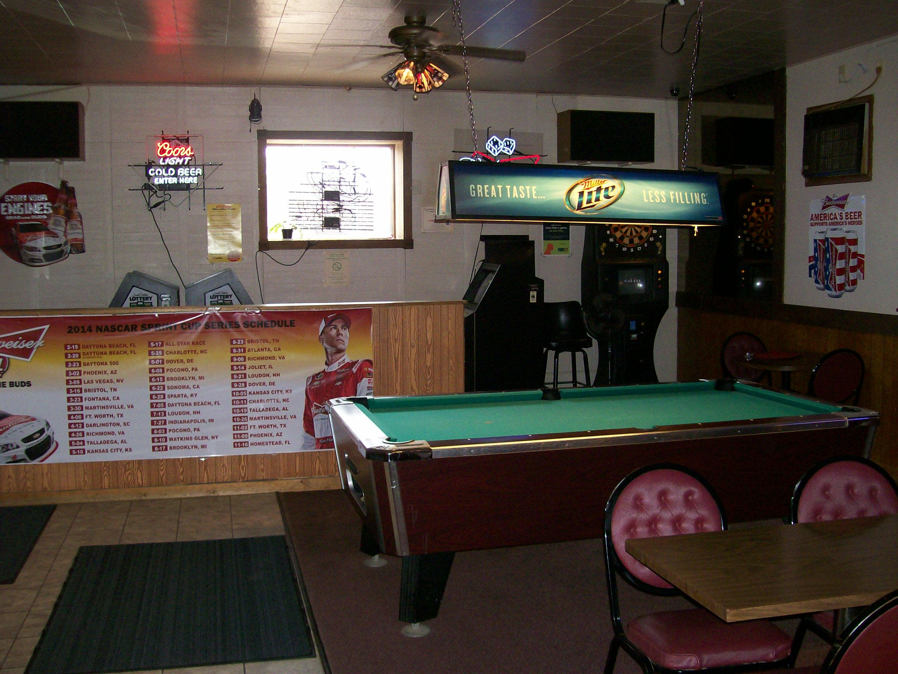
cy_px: 337
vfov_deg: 39.7
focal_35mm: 36
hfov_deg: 51.4
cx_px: 449
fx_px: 934
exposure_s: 1/64
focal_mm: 6
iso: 140
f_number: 2.7
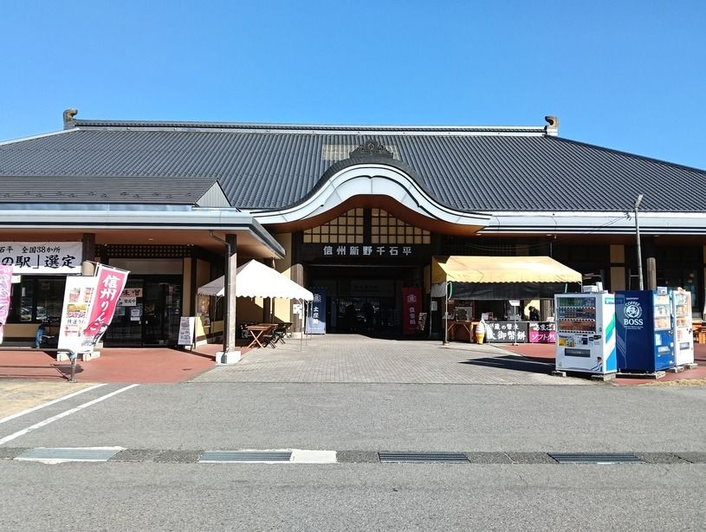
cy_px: 266
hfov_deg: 65.2
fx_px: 552
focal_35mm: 27
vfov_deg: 51.5
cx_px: 353
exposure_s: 1/535
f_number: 1.8
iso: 64
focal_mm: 3.98
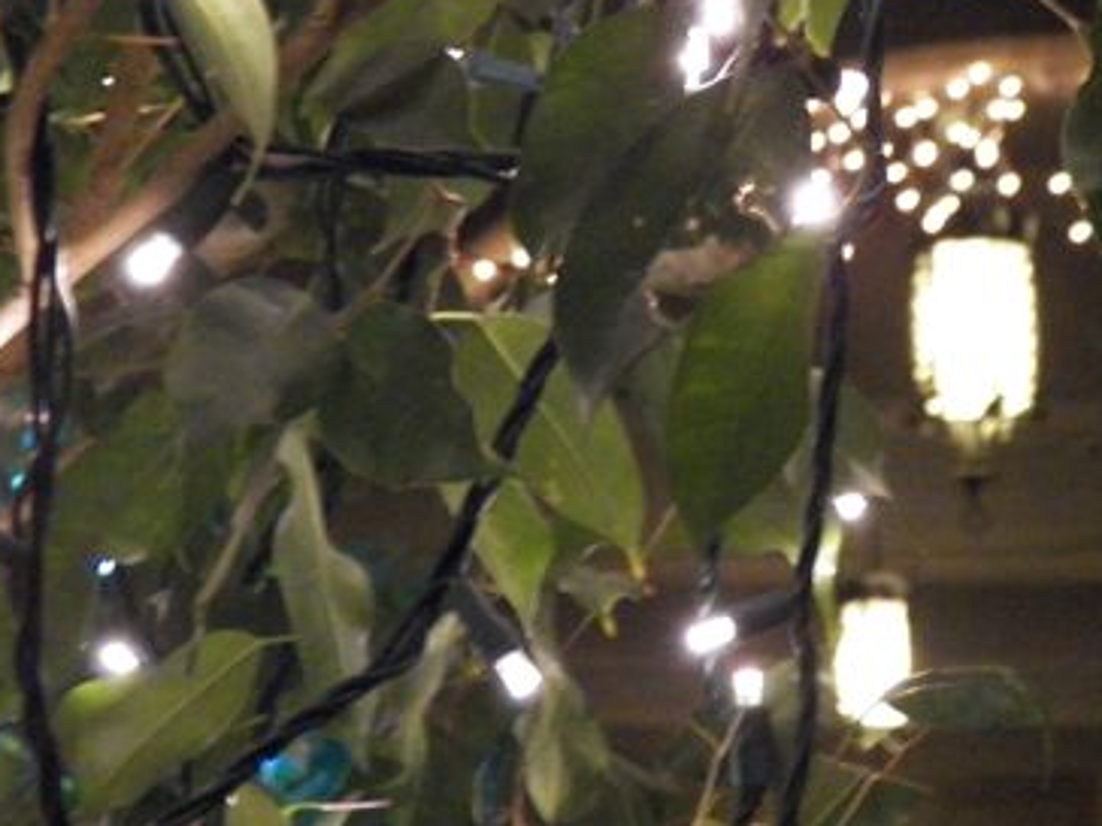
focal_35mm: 130
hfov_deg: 15.1
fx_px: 4139
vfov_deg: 11.3
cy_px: 109
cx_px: 836
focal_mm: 13.2
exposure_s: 1/20
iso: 1600
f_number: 3.6
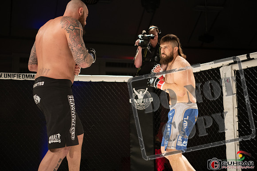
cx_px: 128
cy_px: 86
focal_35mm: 70
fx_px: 500
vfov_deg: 19.5
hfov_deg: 28.8
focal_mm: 70
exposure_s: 1/1000
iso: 1800
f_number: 2.8
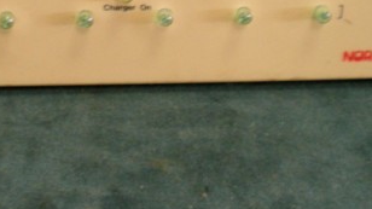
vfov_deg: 13.6
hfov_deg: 24.4
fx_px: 848
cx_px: 85
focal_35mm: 86
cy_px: -50
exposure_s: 1/8
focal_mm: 6.3
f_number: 3.1
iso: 244
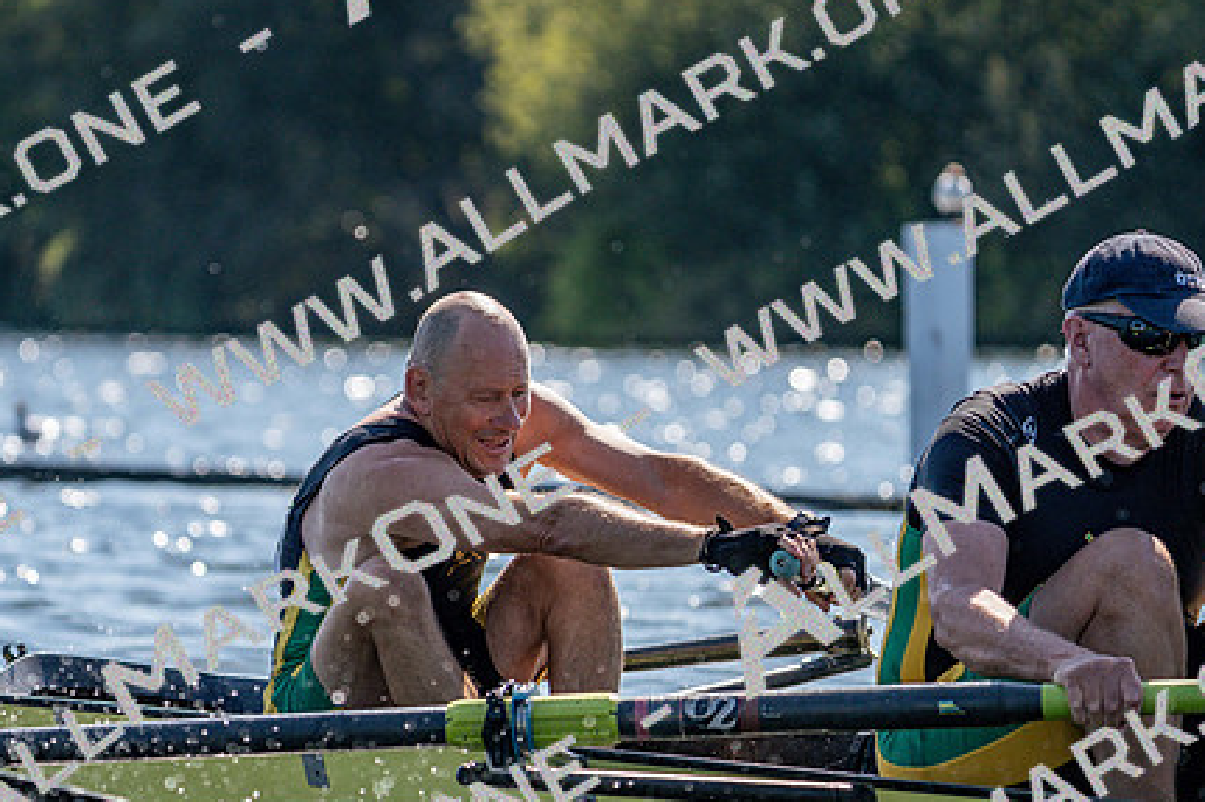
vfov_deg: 4.2
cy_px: 435
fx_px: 11041
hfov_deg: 6.2
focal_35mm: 330
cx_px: 492
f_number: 5.6
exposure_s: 1/1600
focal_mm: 245
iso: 320
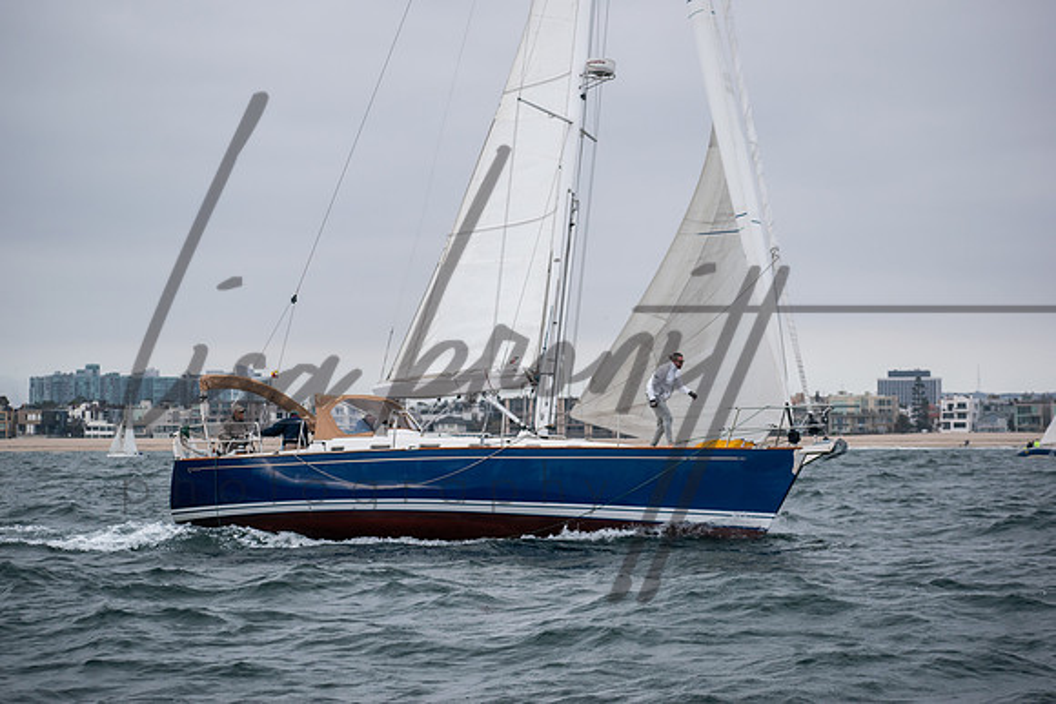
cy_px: 352
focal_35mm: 138
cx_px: 528
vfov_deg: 9.9
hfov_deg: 14.9
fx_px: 4049
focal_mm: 92
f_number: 5.6
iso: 400
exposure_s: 1/640
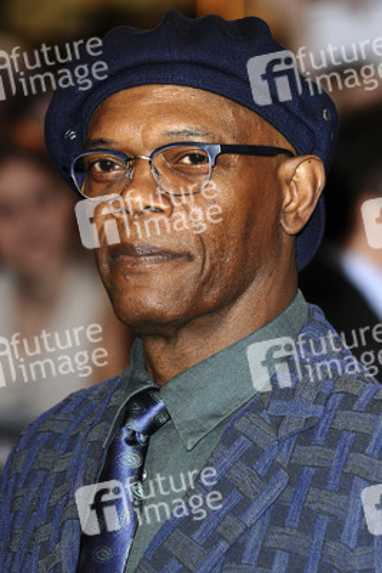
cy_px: 286
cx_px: 191
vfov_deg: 8.9
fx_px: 3697
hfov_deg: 5.9
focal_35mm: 232
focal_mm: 155
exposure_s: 1/200
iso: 320
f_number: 4
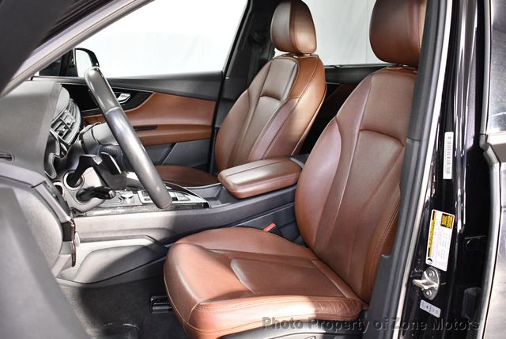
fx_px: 506
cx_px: 253
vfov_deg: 36.9
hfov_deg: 53.1
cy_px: 170
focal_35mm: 36
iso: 2000
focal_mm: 18
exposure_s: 1/125
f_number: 3.5
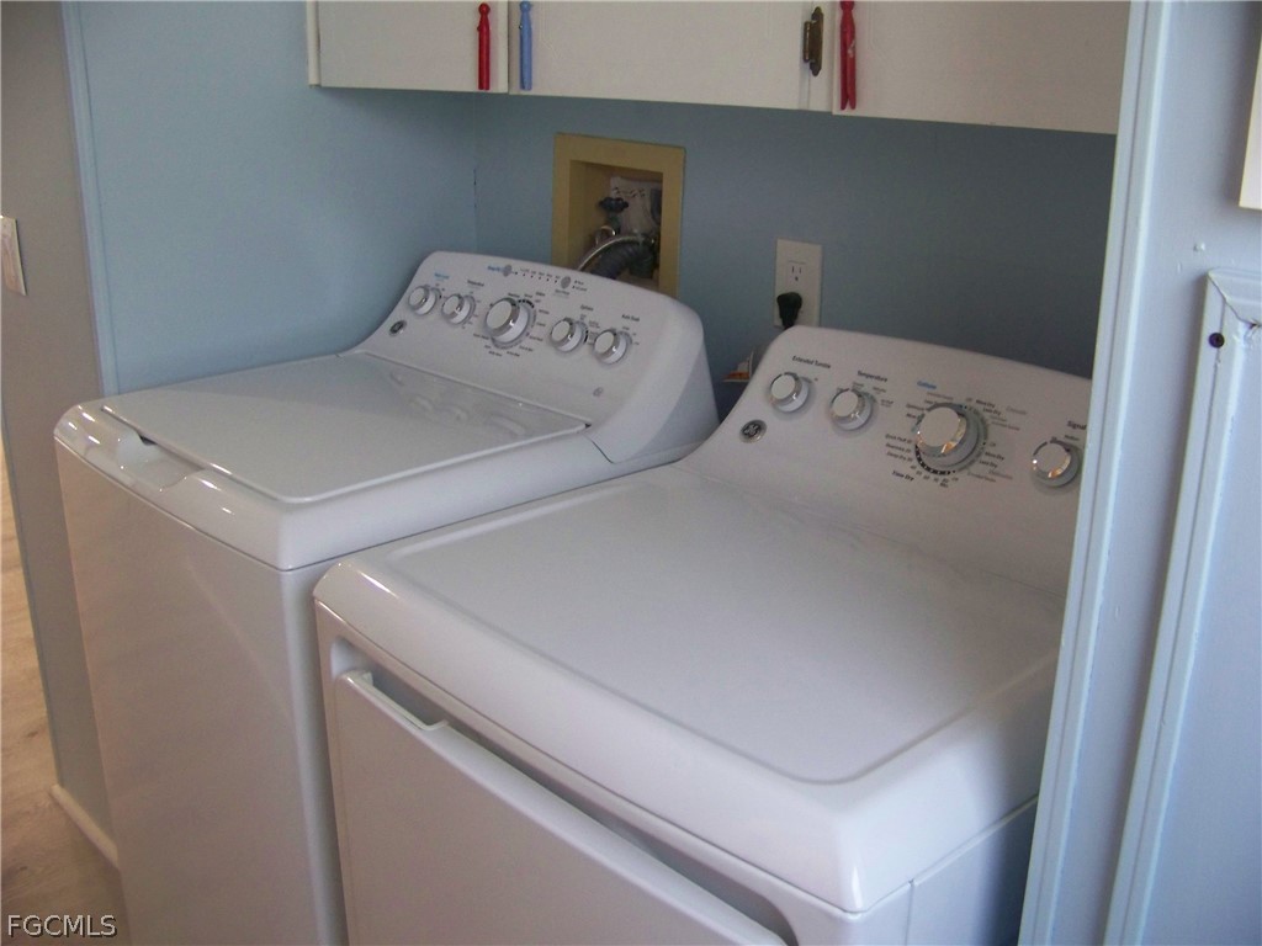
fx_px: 1312
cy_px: 473
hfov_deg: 51.4
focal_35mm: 36
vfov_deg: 39.7
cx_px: 631
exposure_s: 1/30
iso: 200
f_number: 2.8
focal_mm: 5.85
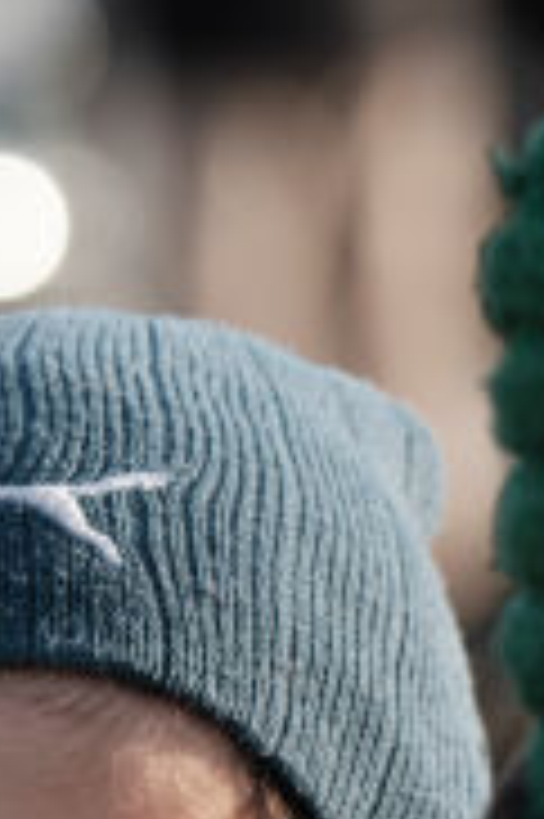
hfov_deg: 1.5
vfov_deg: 2.3
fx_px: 20369
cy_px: 92
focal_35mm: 897
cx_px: -216
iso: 200
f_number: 2.8
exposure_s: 1/1250
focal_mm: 106
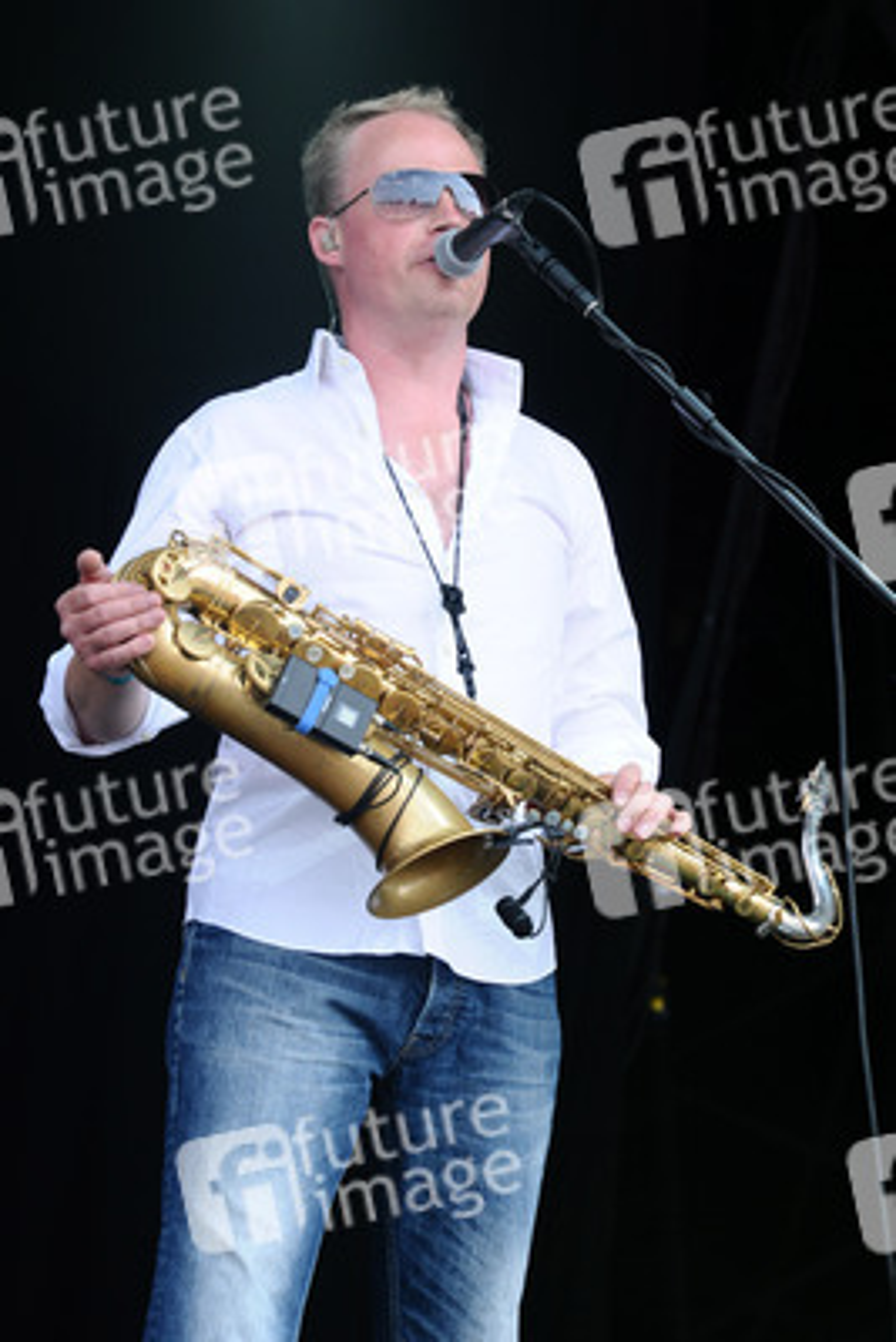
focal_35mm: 150
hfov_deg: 9.2
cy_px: 671
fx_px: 5595
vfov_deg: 13.7
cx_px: 448
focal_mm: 100
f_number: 5.6
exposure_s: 1/400
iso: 320
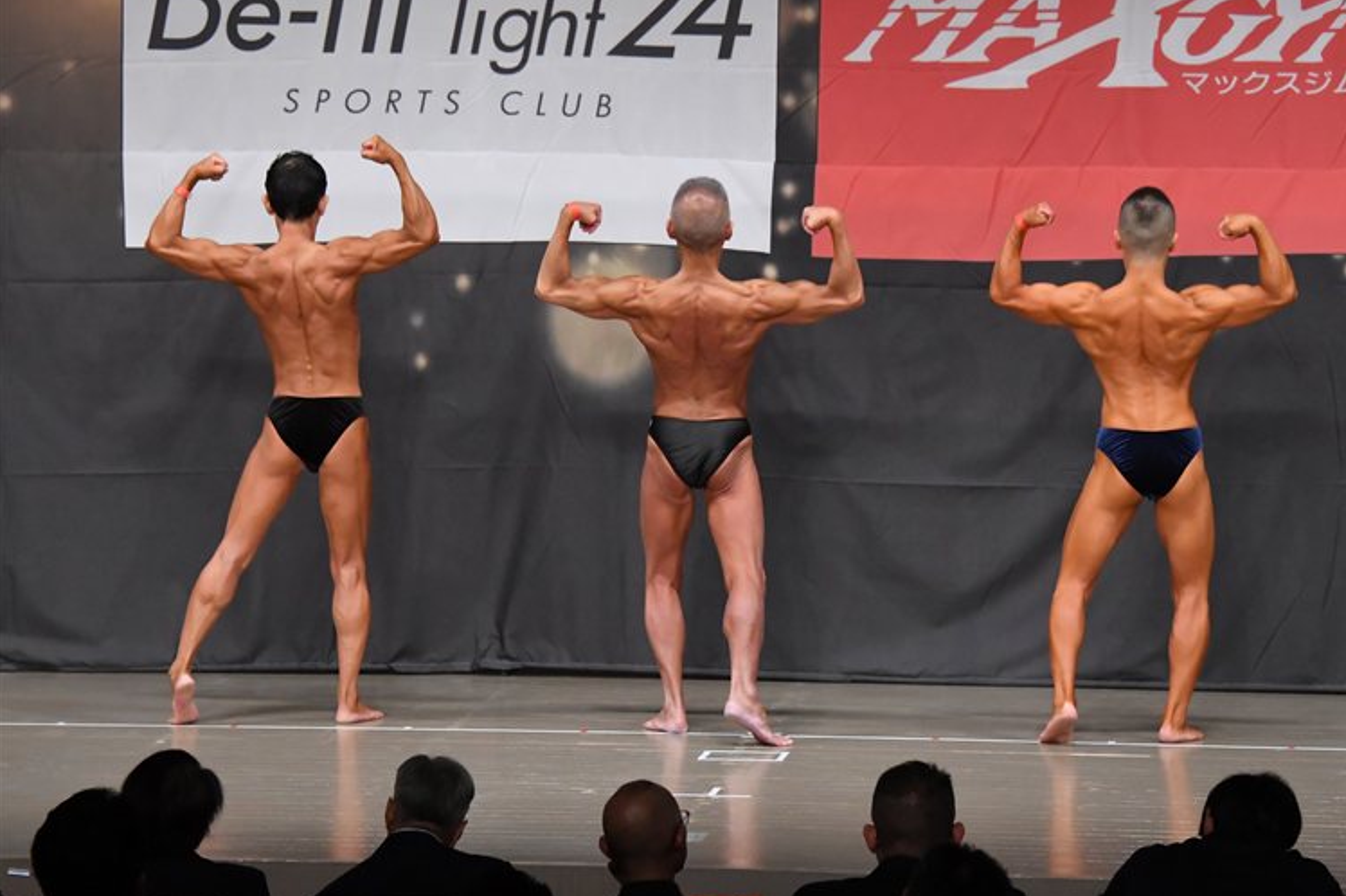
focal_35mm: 174
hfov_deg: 11.8
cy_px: 450
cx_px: 695
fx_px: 6502
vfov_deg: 7.9
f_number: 5.6
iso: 5000
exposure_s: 1/400
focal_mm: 112
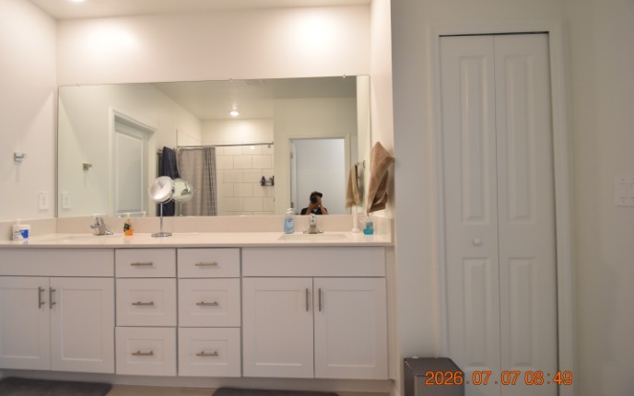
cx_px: 303
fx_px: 276
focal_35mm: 16
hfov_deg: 97.8
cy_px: 191
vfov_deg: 71.2
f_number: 3.5
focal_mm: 10
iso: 800
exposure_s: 1/125
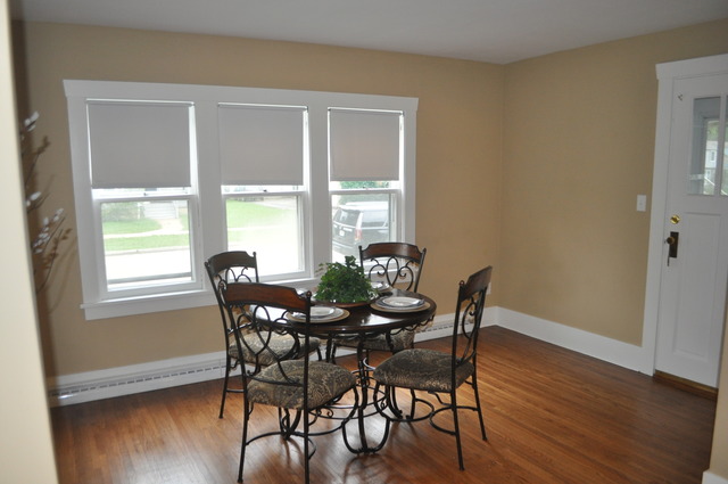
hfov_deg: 67.4
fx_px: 545
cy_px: 242
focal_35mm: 27
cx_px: 364
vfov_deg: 47.8
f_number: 3.5
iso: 800
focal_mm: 18
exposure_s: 1/100
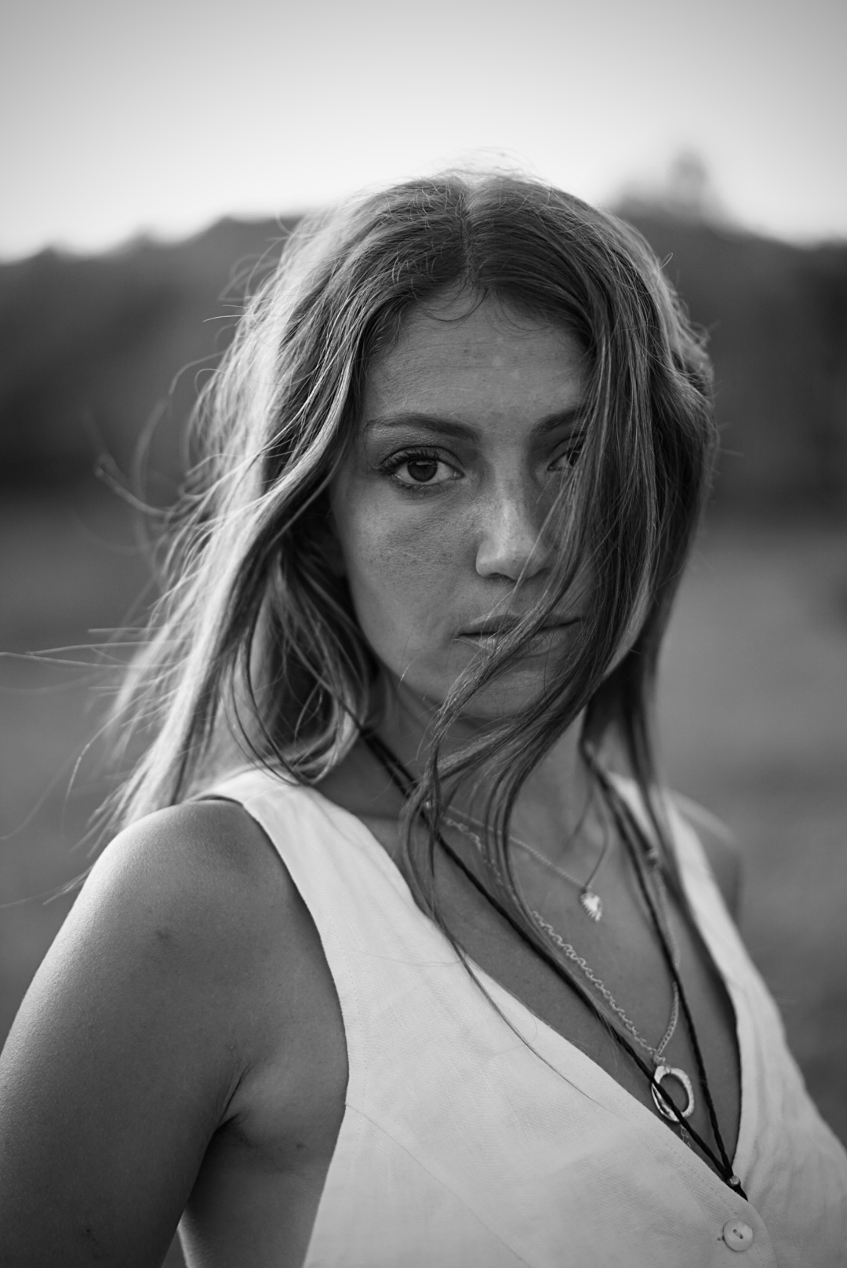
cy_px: 634
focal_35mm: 55
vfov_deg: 36.2
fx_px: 1938
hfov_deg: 24.7
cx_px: 424
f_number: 1.8
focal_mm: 55
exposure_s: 1/320
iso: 200
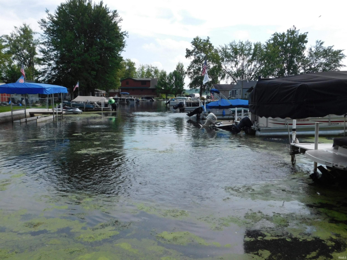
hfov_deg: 60.0
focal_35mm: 30
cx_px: 174
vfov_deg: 46.8
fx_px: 301
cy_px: 130
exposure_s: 1/1250
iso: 125
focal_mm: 5.3
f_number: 3.2
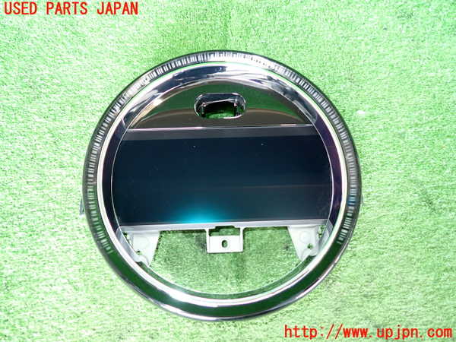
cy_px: 171
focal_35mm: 25
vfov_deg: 54.9
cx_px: 228
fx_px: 329
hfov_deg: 69.4
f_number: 2
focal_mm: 4.5
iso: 320
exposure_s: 1/30
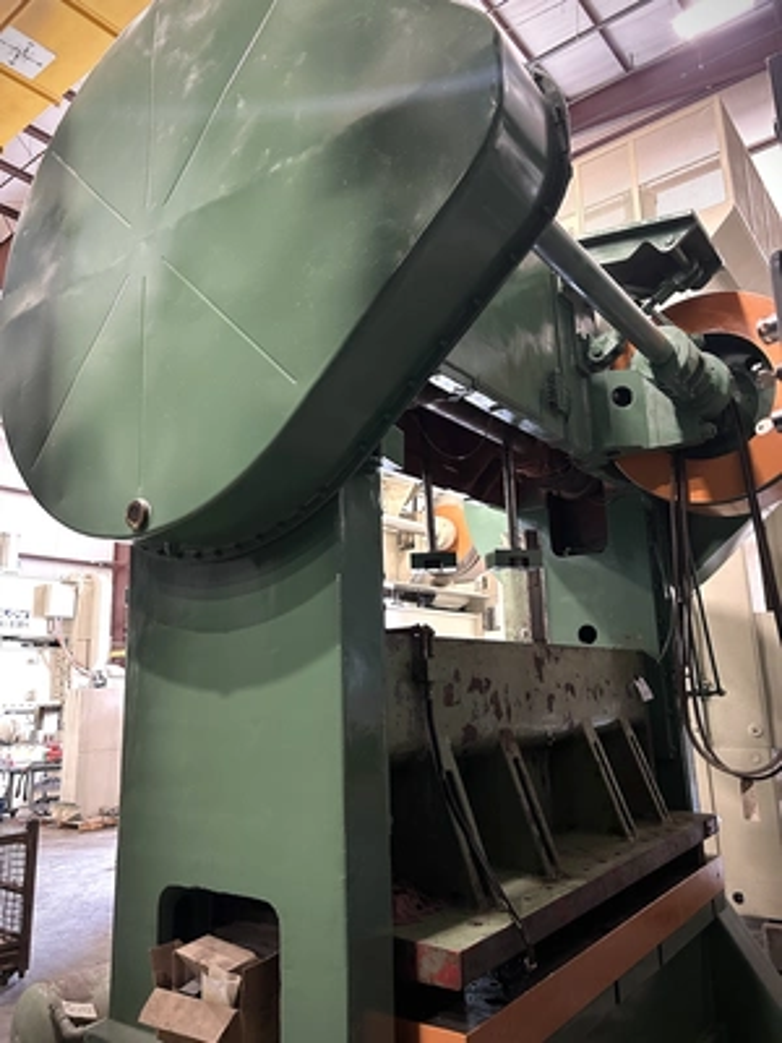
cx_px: 391
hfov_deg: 53.1
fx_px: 783
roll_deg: +2.8
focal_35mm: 26
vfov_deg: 67.3
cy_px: 522
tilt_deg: +13.9
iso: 500
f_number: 1.5
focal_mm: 5.7
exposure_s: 1/30
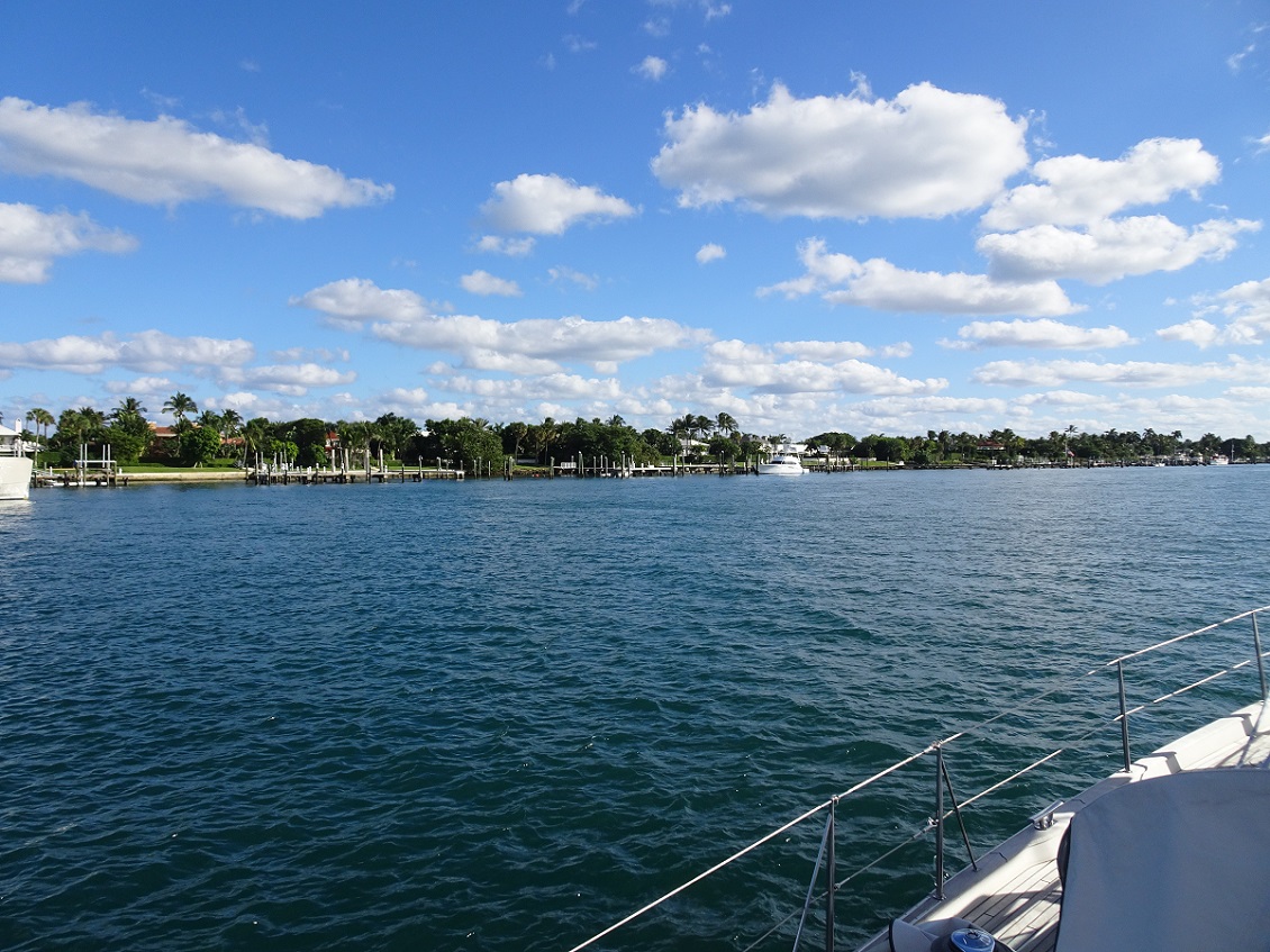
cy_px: 476
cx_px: 635
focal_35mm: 24
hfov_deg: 71.6
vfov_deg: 56.8
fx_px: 880
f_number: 3.5
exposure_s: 1/1000
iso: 80
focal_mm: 4.1
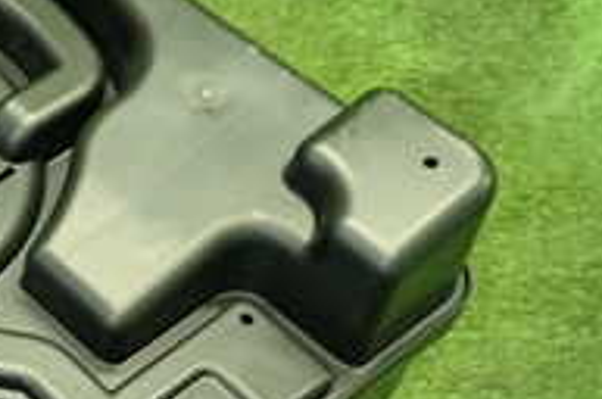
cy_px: 193
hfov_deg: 22.4
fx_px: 1352
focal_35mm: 81
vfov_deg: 16.8
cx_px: -184
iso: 250
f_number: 2
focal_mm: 4.5
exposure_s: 1/30
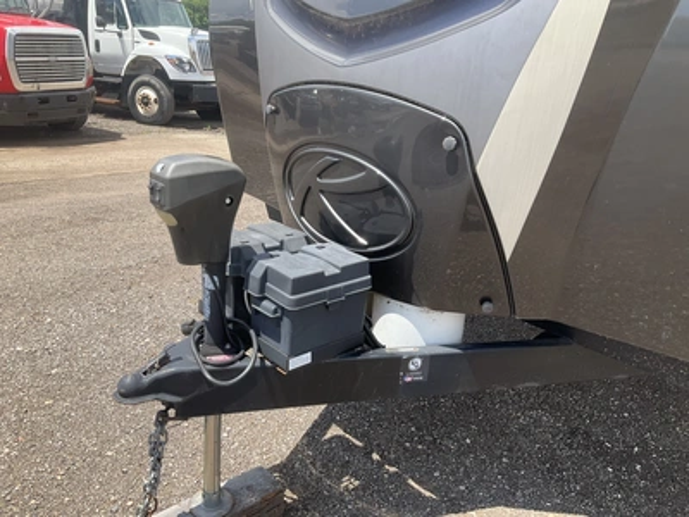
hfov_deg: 61.7
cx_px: 344
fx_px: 577
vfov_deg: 48.2
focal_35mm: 29
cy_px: 258
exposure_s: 1/816
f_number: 1.8
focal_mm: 3
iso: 25
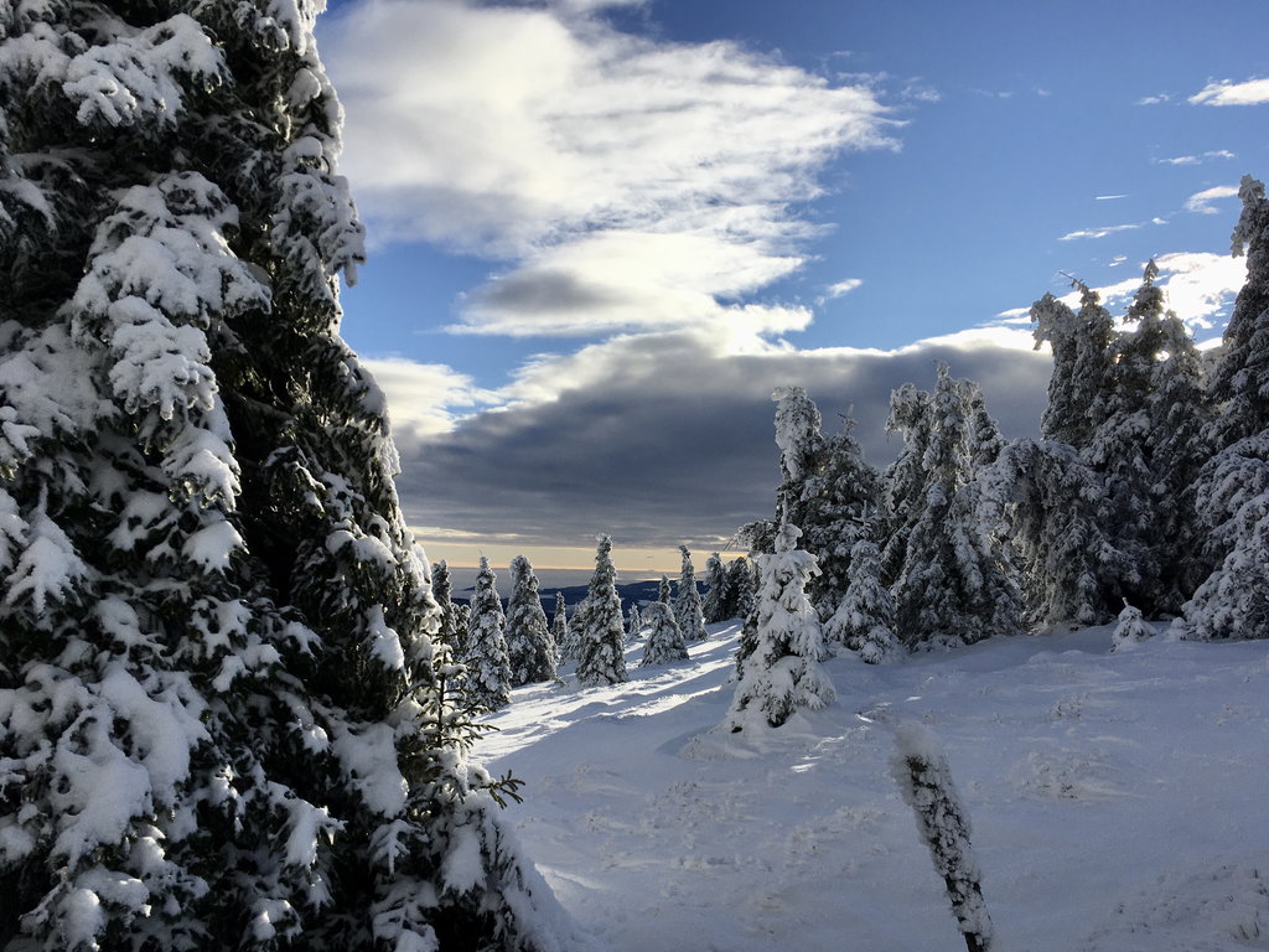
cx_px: 634
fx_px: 1063
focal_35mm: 29
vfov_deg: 48.2
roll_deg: -1.1
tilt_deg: +5.2
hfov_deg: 61.7
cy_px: 476
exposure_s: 1/2849
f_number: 2.2
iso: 25
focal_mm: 4.15
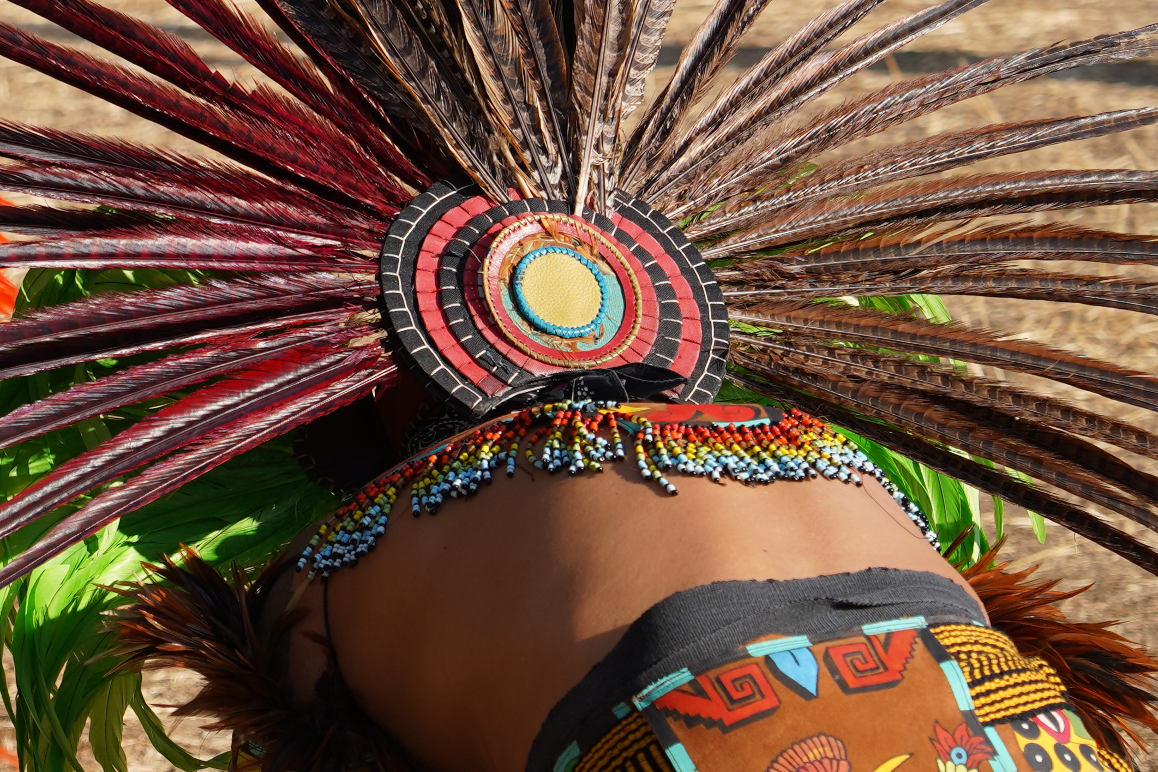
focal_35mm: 277
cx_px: -203
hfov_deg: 7.4
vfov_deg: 5.0
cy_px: 357
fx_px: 8909
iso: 100
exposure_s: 1/320
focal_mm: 98
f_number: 5.6
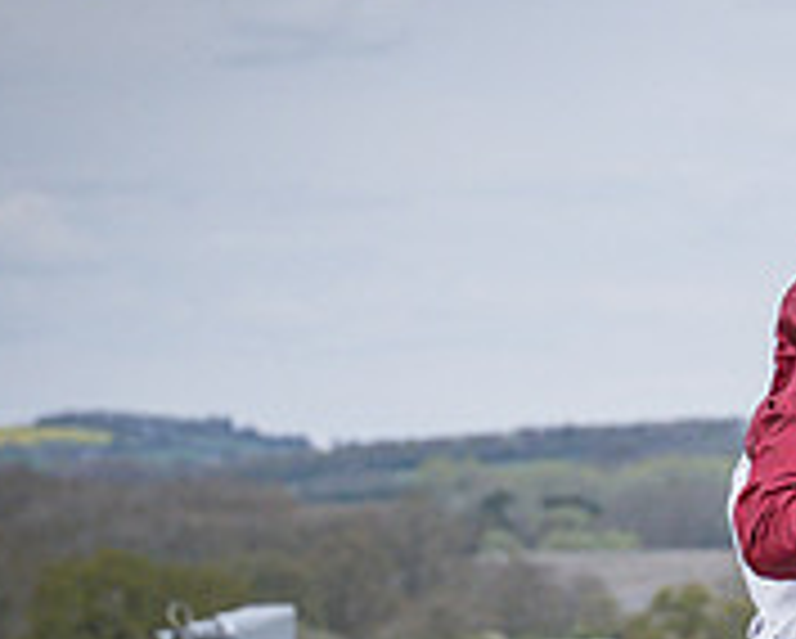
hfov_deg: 4.7
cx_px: 1019
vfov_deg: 3.8
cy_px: 842
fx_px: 9670
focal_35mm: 410
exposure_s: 1/1600
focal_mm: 70
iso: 400
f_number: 4
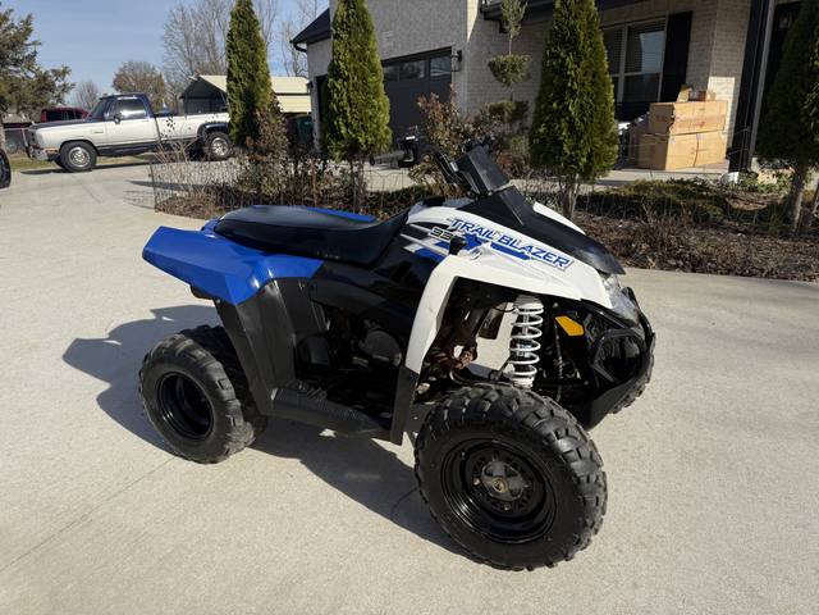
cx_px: 410
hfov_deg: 71.6
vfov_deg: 56.8
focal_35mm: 24
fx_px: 568
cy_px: 308
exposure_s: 1/4975
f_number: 1.78
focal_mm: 6.76
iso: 80
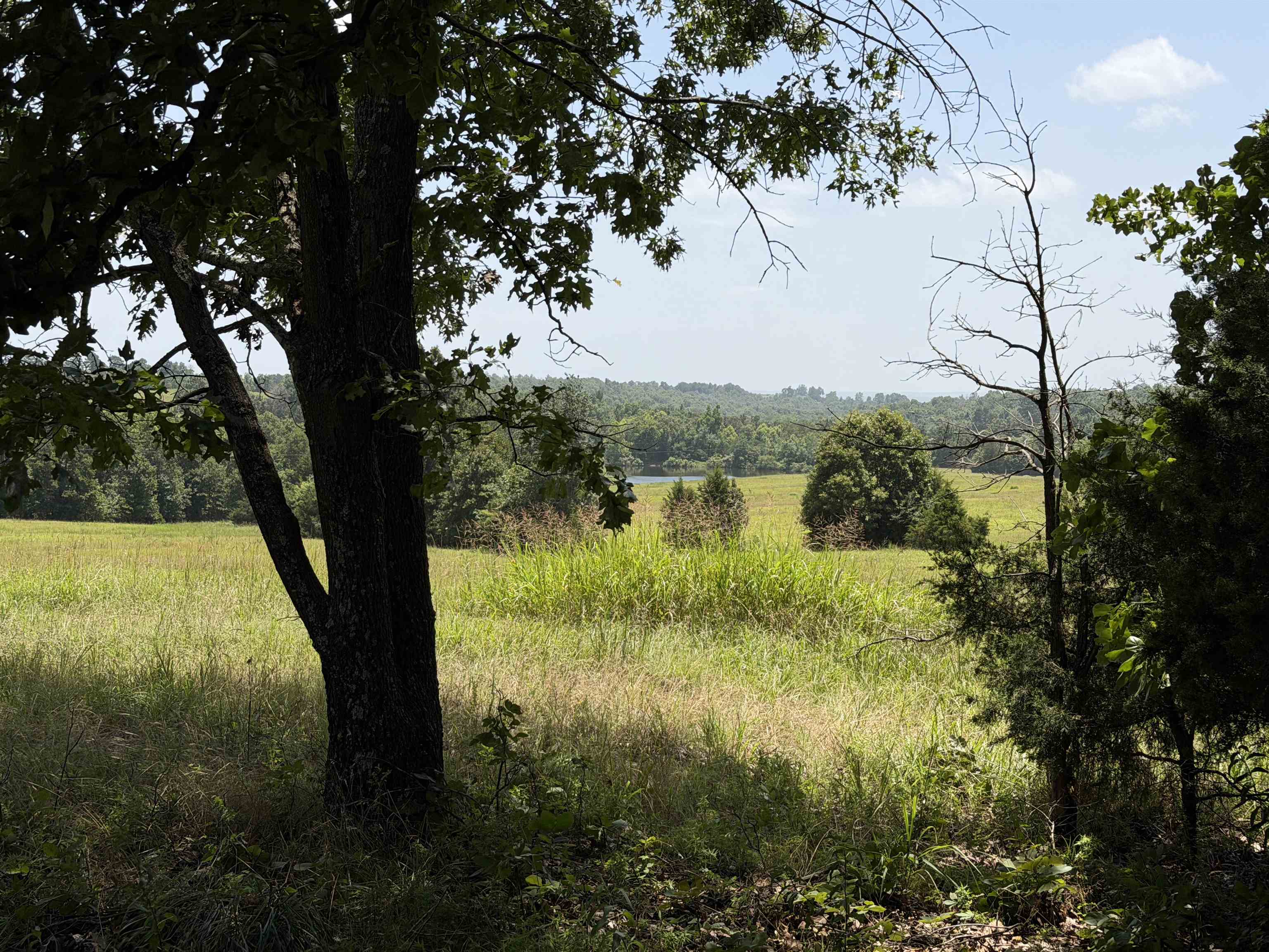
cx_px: 634
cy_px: 476
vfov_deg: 30.3
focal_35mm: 48
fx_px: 1760
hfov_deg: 39.7
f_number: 1.78
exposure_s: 1/5587
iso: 64
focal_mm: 6.76
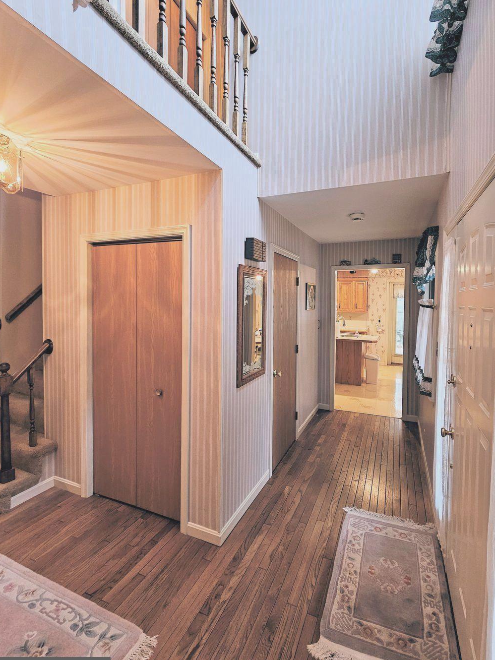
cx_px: 272
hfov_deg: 81.5
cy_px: 317
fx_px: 286
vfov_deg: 98.1
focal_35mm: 15
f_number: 2.2
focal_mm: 2.2
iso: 250
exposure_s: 1/60
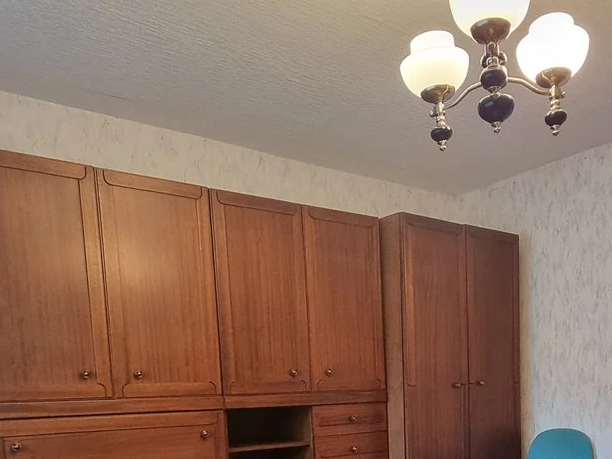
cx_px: 414
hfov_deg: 52.8
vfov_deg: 37.4
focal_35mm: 34
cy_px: 459
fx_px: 601
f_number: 2.2
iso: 400
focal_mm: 2.2
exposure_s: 1/33
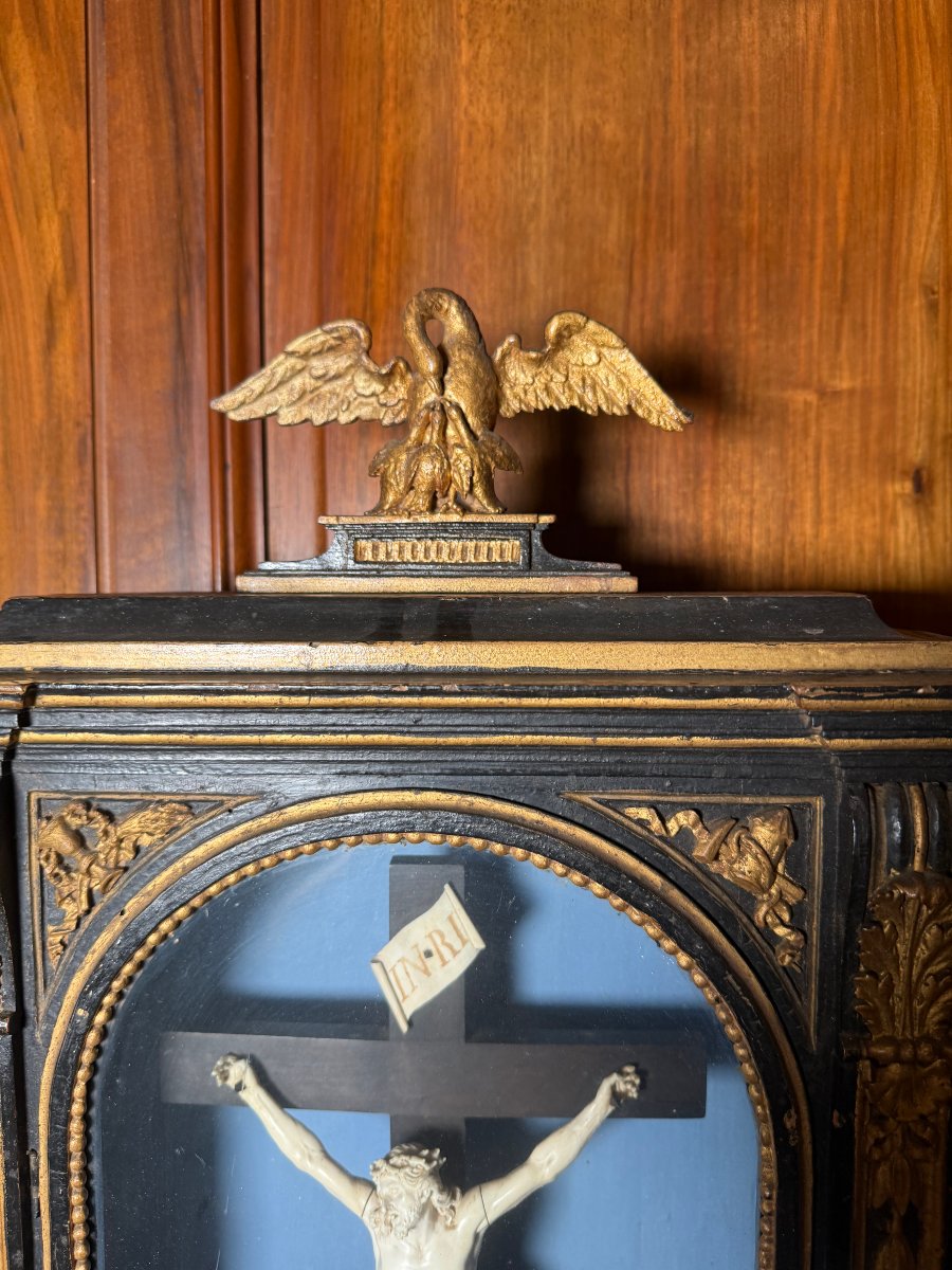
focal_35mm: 24
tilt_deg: -2.4
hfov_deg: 56.8
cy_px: 635
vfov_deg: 71.6
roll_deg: -0.1
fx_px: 880
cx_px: 476
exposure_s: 1/118
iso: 125
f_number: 1.78
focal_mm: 6.76
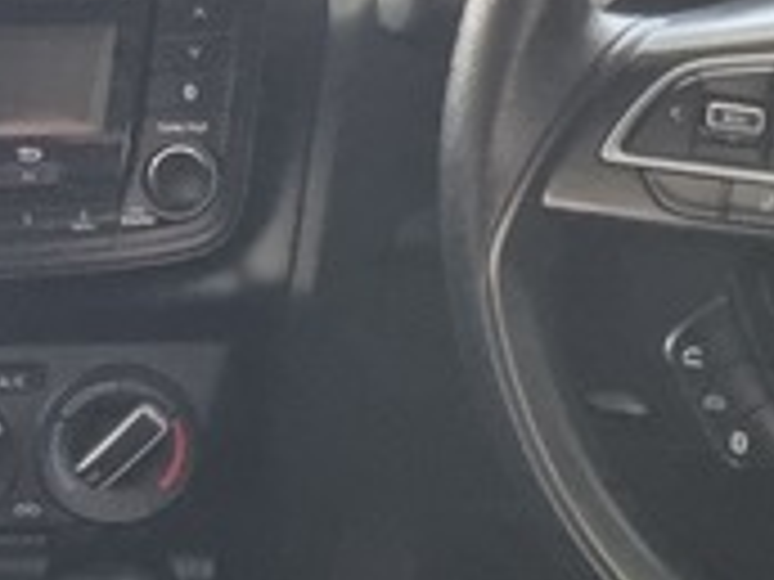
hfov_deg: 12.5
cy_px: 549
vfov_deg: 9.5
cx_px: -58
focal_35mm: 155
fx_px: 3466
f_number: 1.8
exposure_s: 1/44
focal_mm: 5.4
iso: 640
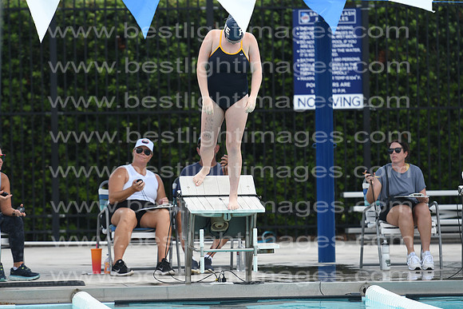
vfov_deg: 5.1
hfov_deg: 7.6
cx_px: 232
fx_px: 3473
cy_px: 154
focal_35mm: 270
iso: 250
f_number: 4
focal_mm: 180
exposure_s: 1/800
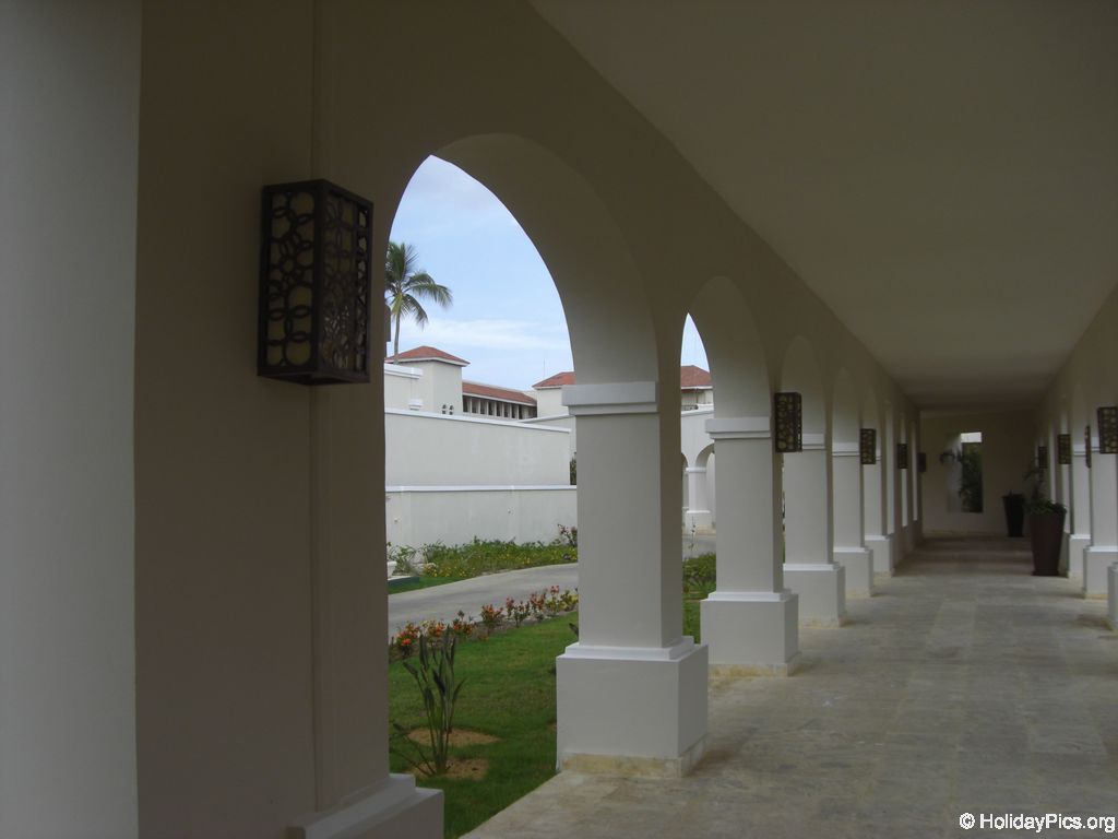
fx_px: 1227
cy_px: 420
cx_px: 559
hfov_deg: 49.0
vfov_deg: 37.7
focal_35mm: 38
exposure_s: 1/800
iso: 64
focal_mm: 6.2
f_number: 2.7
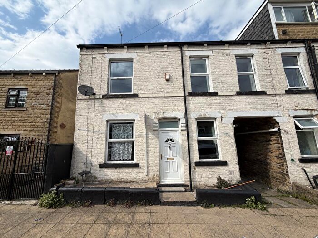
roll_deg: +2.5
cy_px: 119
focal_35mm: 14
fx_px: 129
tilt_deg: +10.6
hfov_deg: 102.1
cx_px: 159
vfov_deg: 85.7
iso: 20
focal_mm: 2.22
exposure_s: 1/914
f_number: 2.2
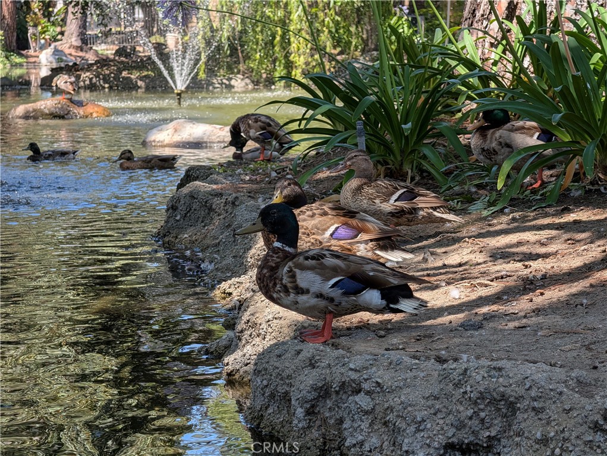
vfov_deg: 13.5
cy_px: 228
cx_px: 304
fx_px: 1931
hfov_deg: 17.9
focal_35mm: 110
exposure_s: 1/534
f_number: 2.8
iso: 46
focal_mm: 17.91
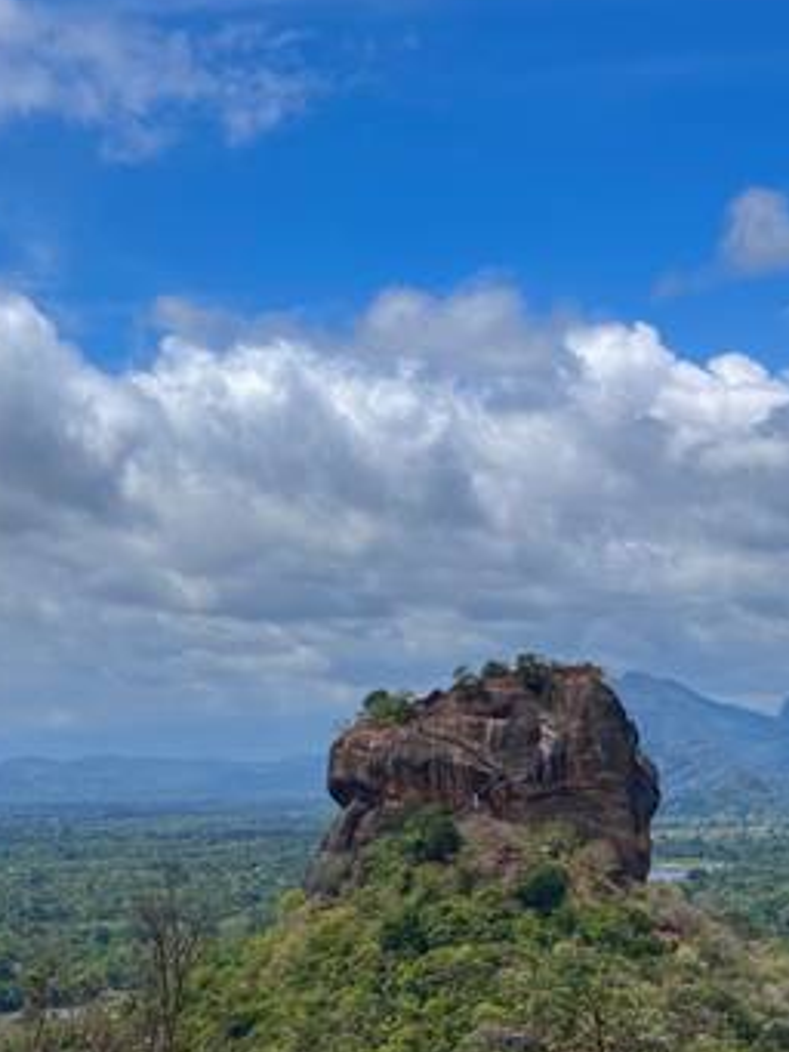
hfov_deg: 16.4
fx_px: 2733
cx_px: 404
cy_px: 938
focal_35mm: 90
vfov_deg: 21.3
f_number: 1.78
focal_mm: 6.76
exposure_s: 1/6410
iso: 64
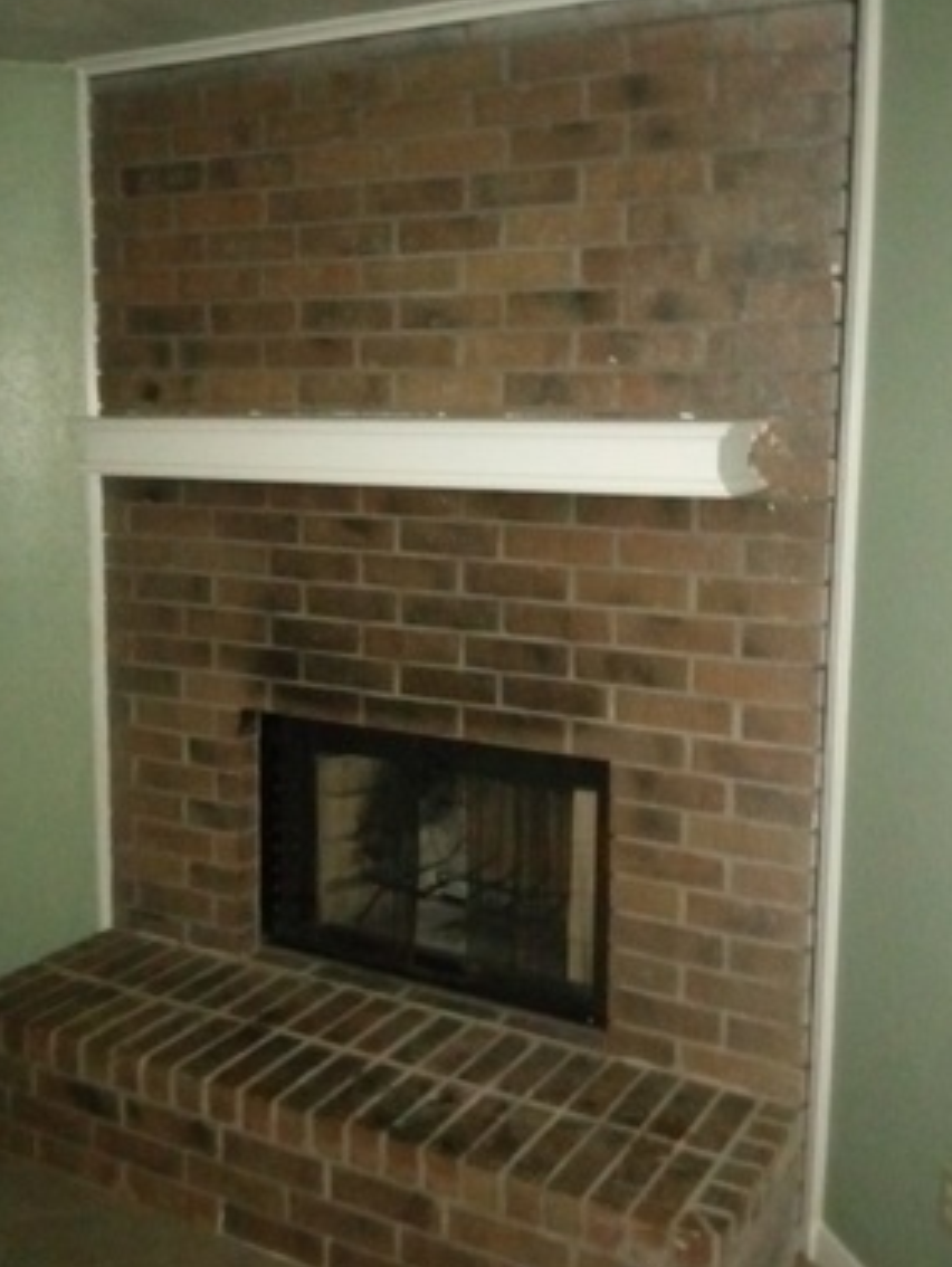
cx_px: 434
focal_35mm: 37
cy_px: 570
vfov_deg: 50.0
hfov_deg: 38.7
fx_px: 1355
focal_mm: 3.71
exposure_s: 1/14.3
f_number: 2.2
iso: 2537
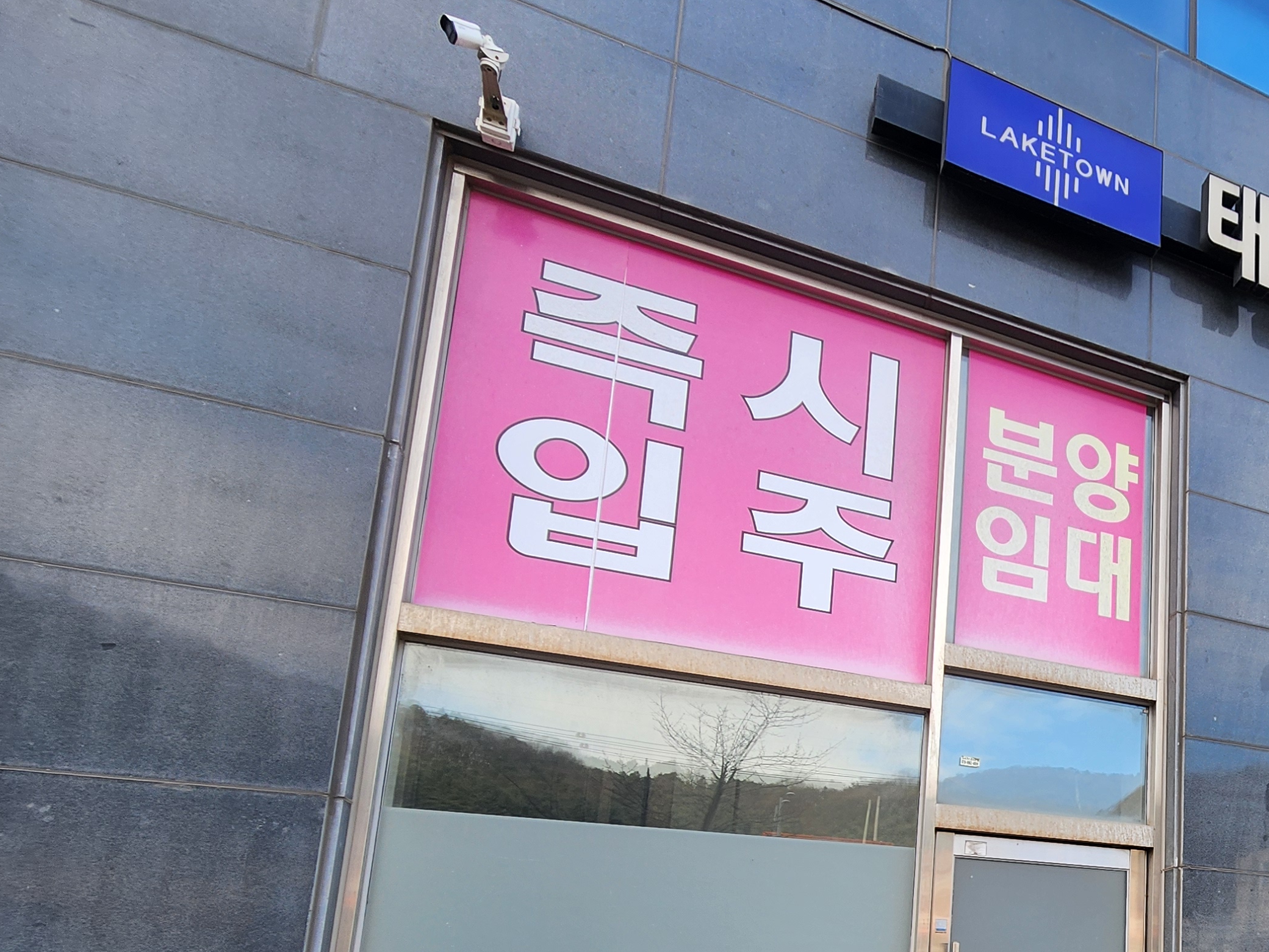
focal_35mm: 25
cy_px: 845
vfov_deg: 49.3
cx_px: 1204
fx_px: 916
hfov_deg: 56.8
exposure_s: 1/260
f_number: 2.2
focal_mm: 2.2
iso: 50
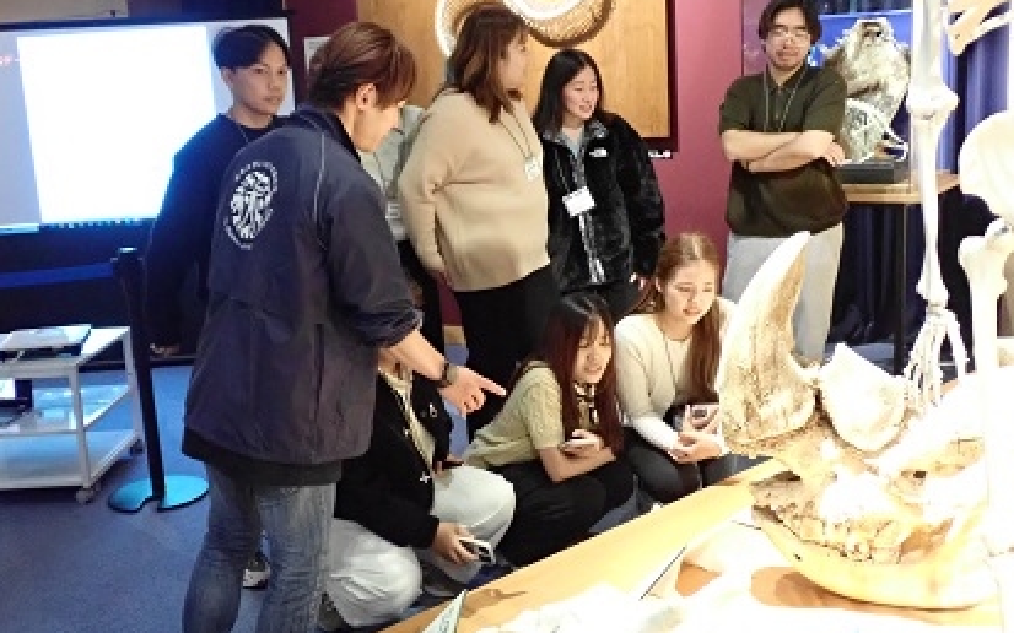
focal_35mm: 41
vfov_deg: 31.2
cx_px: 511
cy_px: 325
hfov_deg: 48.2
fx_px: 1133
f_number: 2.7
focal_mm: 6.83
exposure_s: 1/100
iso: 2500
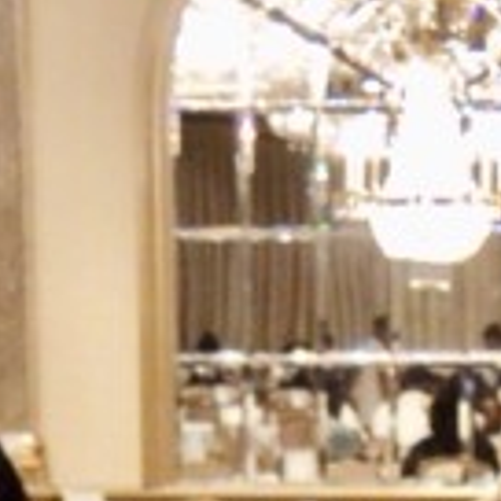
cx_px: 612
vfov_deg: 7.3
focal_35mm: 216
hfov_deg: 8.0
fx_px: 3537
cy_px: 1387
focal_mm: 18
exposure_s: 1/60
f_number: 3.5
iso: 1400
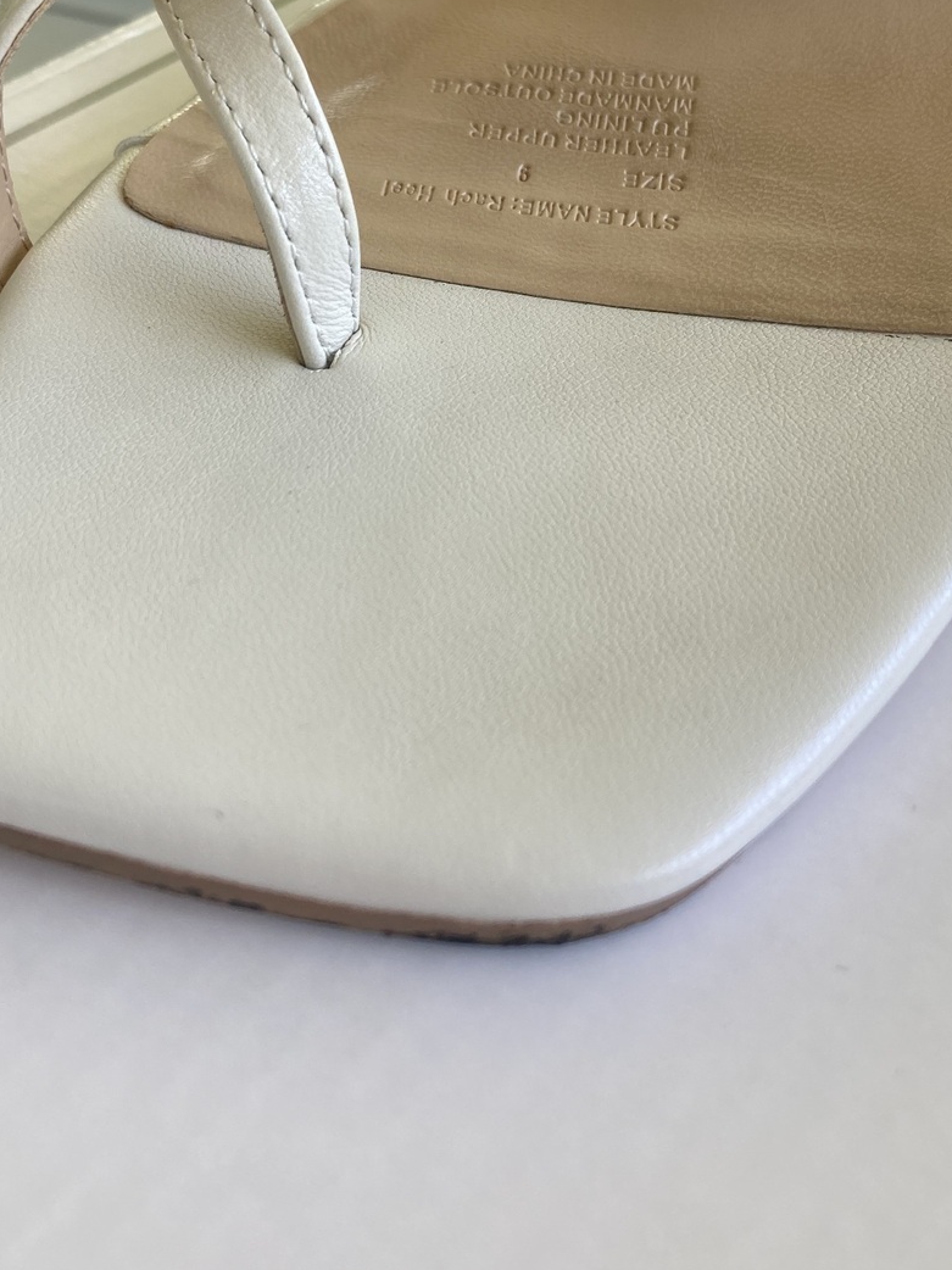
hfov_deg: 33.5
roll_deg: -3.0
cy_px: 347
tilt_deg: -39.5
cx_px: 414
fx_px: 1577
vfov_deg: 42.7
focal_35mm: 43
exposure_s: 1/121
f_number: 1.8
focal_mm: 3.99
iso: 25
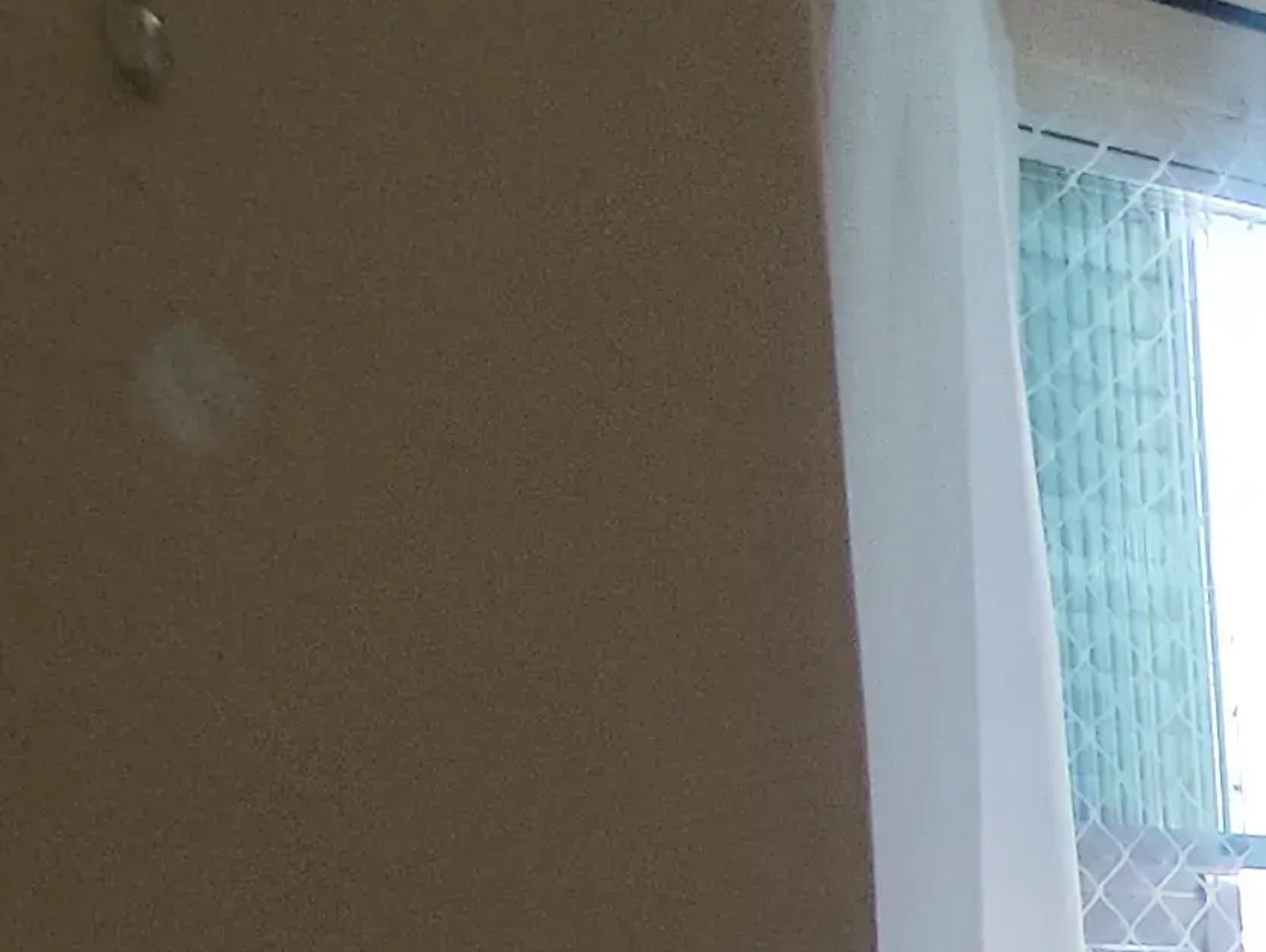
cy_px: 1436
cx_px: 2164
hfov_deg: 21.9
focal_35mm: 63
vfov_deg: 20.1
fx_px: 2306
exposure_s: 1/60
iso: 100
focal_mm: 1.65
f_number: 2.2
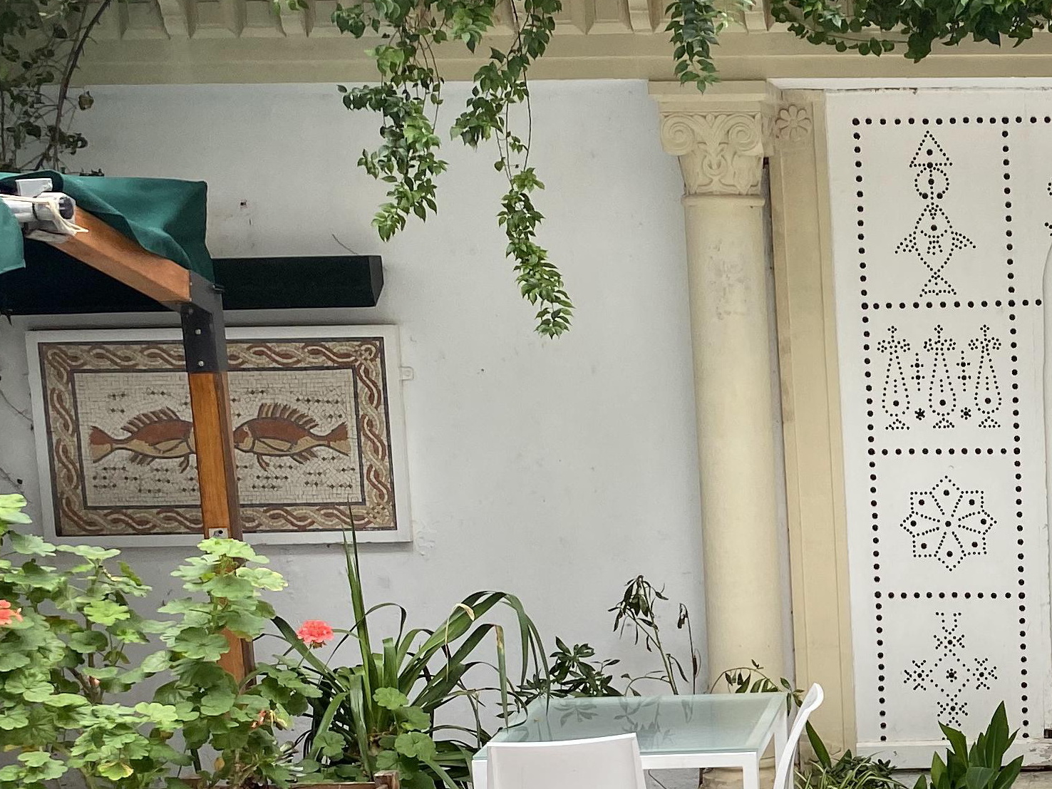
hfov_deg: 25.6
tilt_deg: -8.6
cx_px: 1215
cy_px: 637
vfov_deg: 21.0
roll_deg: +0.5
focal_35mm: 69
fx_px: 2097
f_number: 1.8
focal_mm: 4.25
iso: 32
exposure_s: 1/254
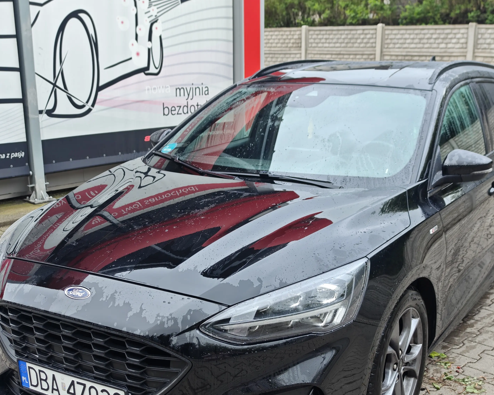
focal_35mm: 46
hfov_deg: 40.3
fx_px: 672
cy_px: 239
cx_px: 264
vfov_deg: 32.6
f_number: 2
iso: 50
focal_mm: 8.72
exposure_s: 1/126
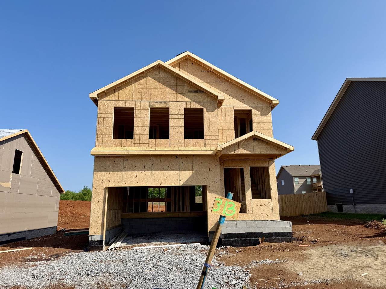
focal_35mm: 24
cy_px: 144
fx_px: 268
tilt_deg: +13.2
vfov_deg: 56.8
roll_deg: +1.7
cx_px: 193
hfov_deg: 71.6
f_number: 1.78
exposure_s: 1/5319
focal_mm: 6.76
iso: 80
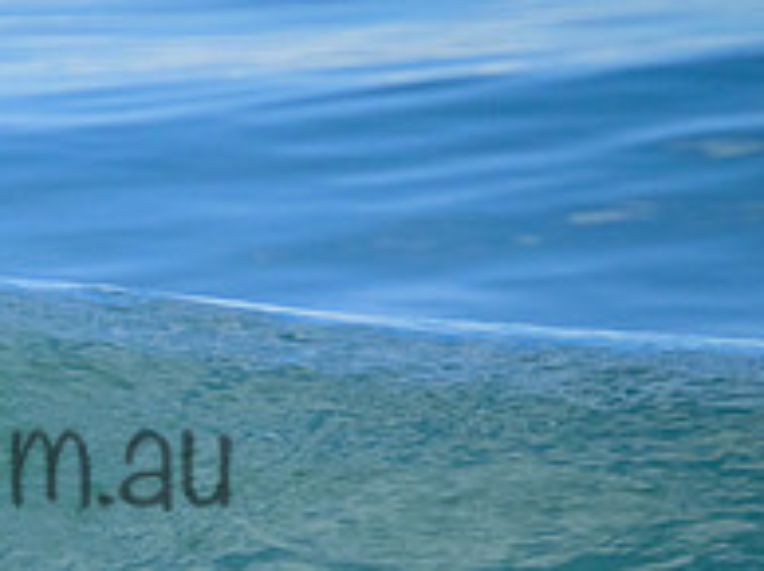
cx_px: -185
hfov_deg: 0.9
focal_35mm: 2302
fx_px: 50744
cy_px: 415
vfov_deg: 0.6
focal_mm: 800
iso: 4000
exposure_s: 1/1250
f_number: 11
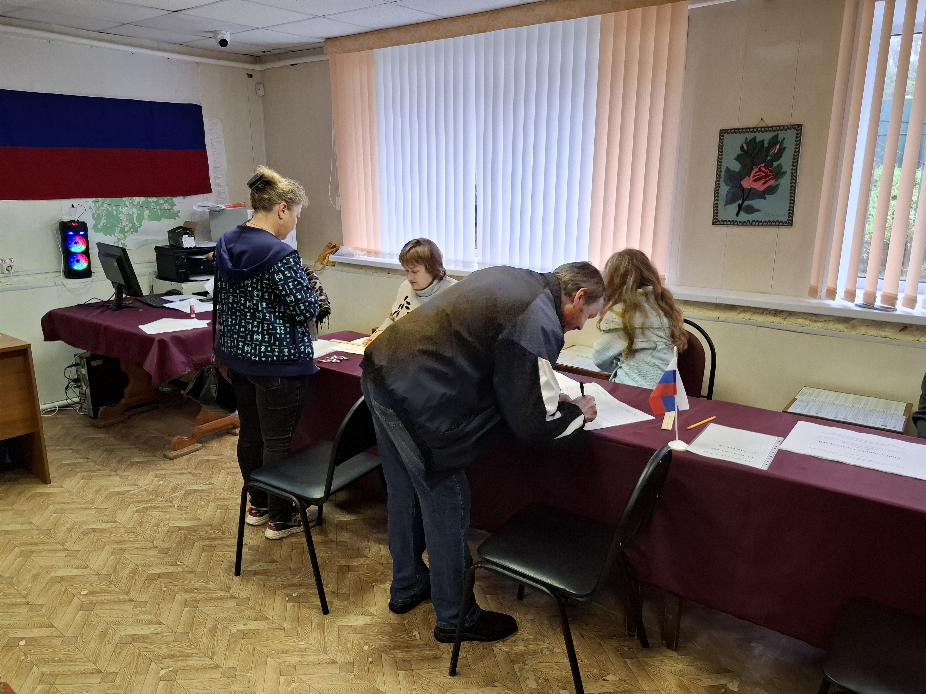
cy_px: 347
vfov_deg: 58.9
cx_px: 463
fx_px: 615
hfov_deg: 73.9
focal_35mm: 23
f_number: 1.8
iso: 250
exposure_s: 1/100
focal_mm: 5.54
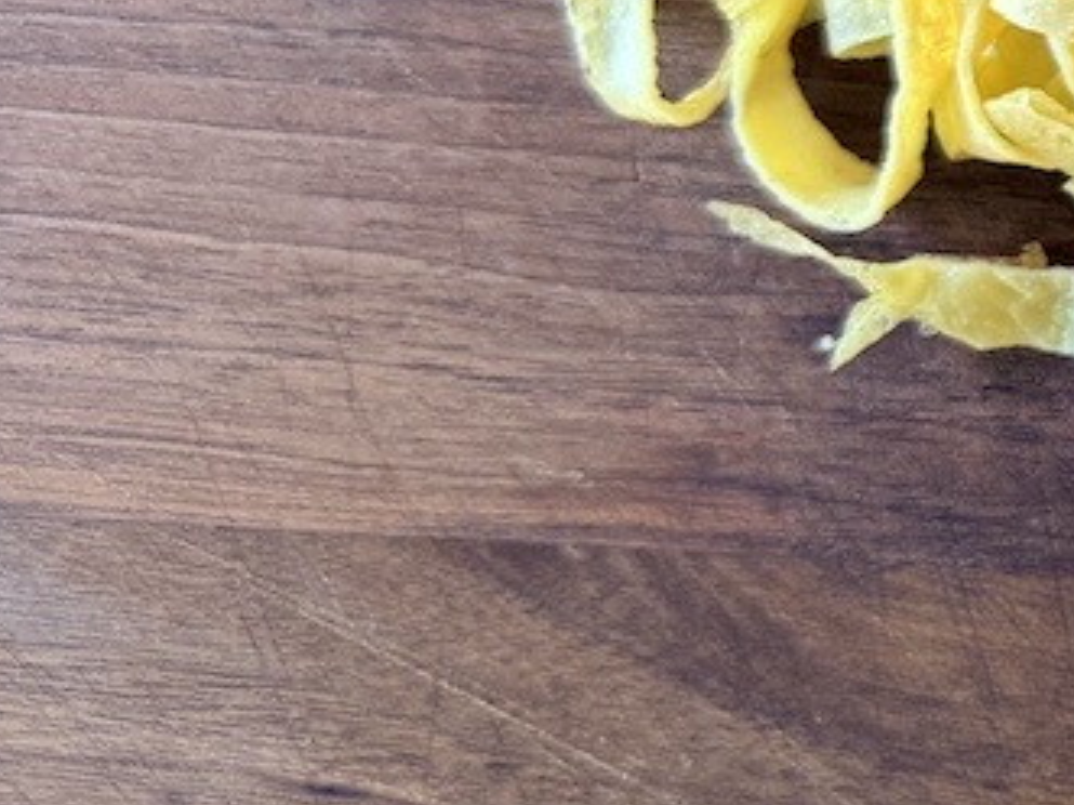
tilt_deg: -89.5
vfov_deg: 16.6
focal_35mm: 87
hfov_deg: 18.0
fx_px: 2698
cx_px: 1931
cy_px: -10
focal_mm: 6.76
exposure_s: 1/60
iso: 320
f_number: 1.78
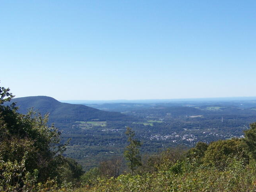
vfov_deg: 24.3
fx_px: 443
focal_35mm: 60
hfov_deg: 32.0
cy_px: 123
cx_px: 168
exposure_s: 1/800
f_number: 4
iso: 80
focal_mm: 6.3
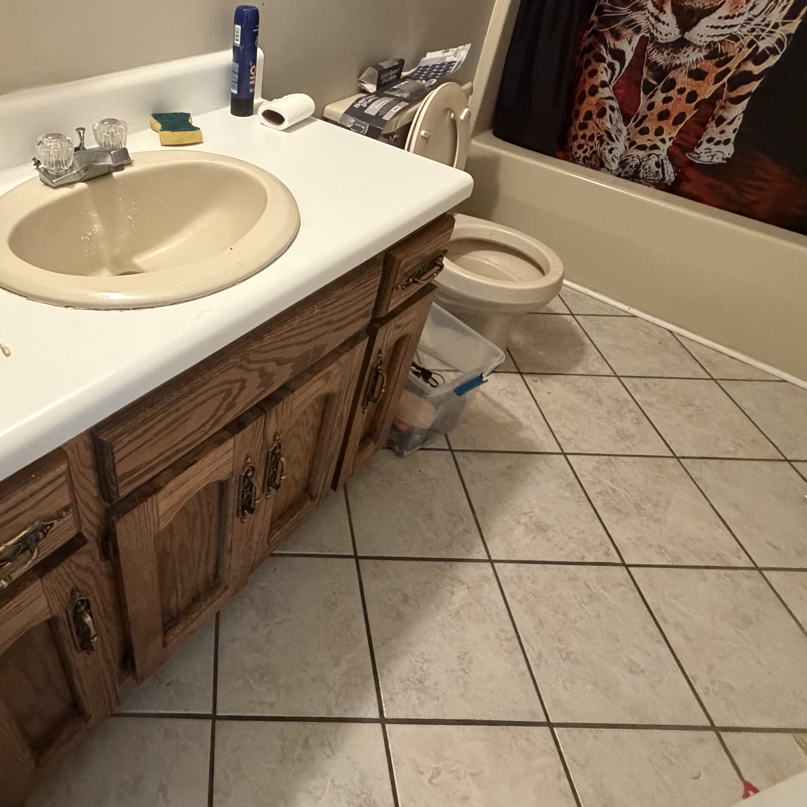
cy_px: 292
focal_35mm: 22
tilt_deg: -36.6
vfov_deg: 68.3
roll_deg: -2.7
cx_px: 245
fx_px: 580
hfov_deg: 67.0
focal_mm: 2.22
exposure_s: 1/60
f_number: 2.2
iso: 640
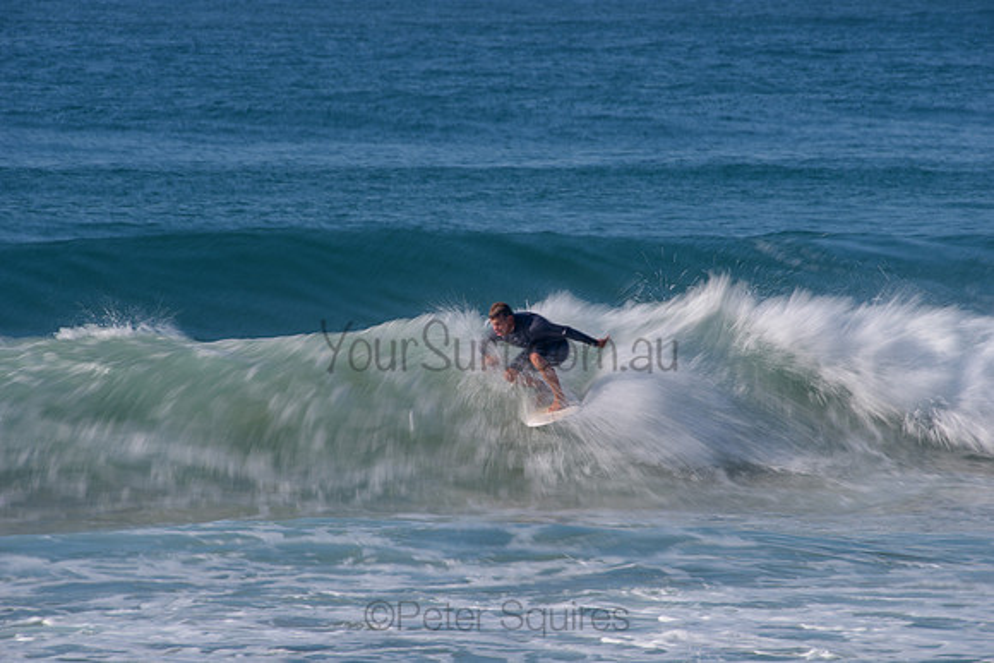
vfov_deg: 2.8
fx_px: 13808
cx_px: 497
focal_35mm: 500
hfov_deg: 4.1
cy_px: 332
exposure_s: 1/13
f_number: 14
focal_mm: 500
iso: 31
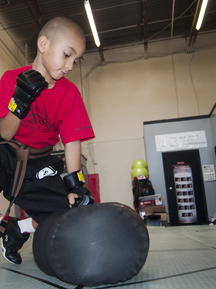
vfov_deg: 46.8
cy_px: 142
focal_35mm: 40
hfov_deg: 34.4
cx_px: 31
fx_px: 333
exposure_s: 1/60
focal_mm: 18
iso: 560
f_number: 3.5
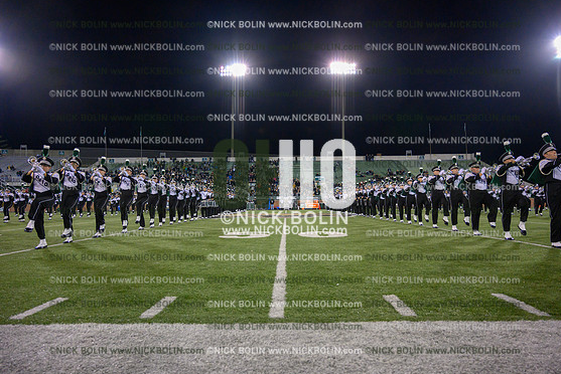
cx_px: 284
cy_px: 188
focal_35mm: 25
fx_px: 390
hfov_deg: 71.5
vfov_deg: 51.3
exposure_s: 1/1000
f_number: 4
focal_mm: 24
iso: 5000
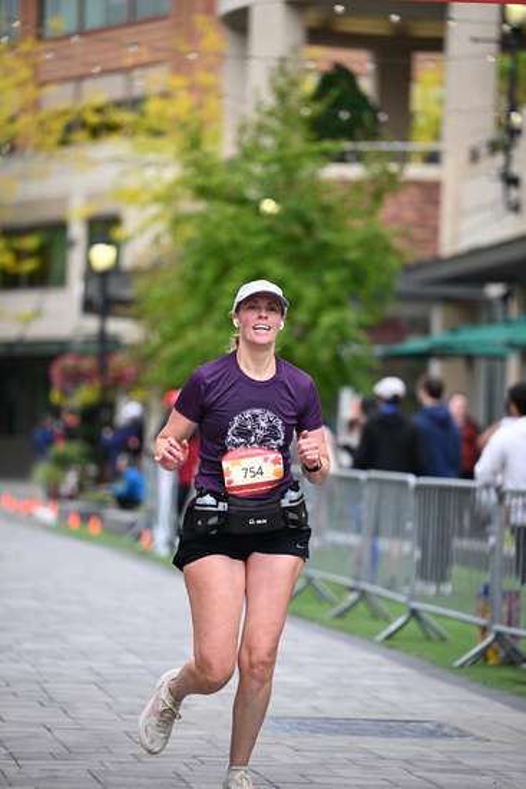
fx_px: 3066
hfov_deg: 9.8
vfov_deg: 14.6
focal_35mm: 140
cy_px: 394
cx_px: 263
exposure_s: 1/2000
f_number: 2.8
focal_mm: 140
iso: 640
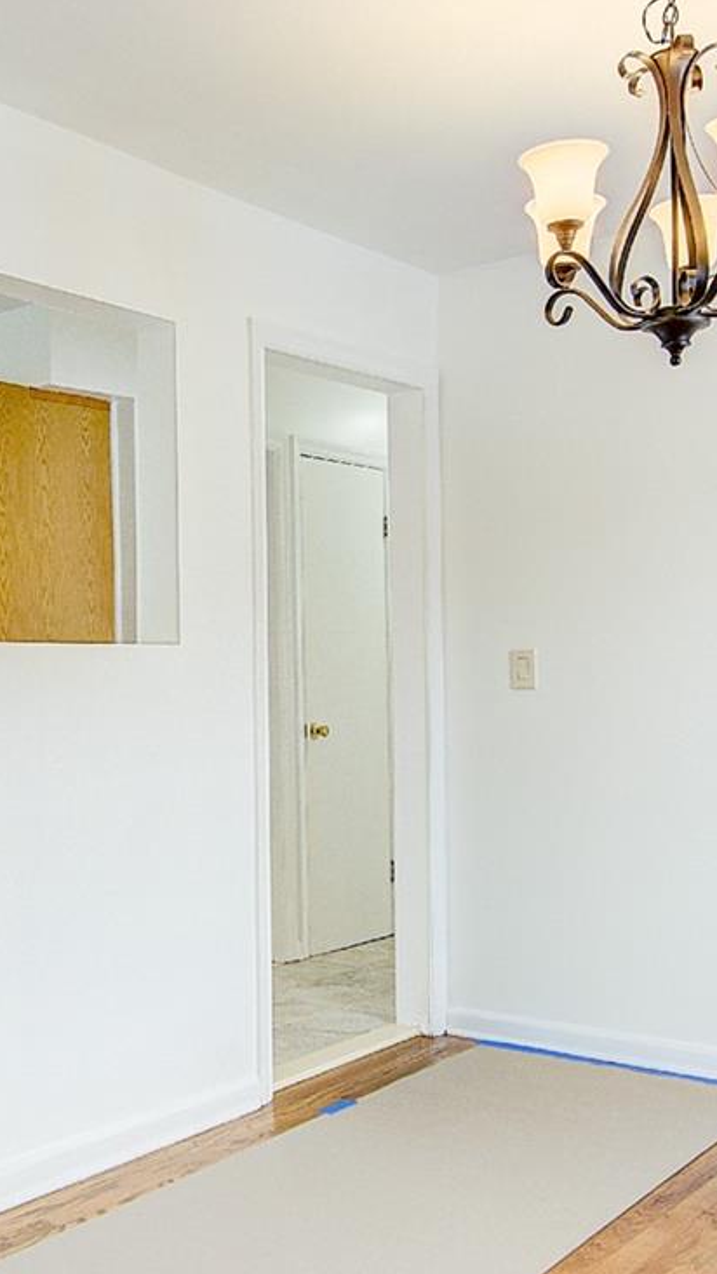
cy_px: 680
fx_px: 1385
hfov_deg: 28.5
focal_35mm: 41
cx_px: 160
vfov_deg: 49.4
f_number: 7.1
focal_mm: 14
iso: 250
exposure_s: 1/50
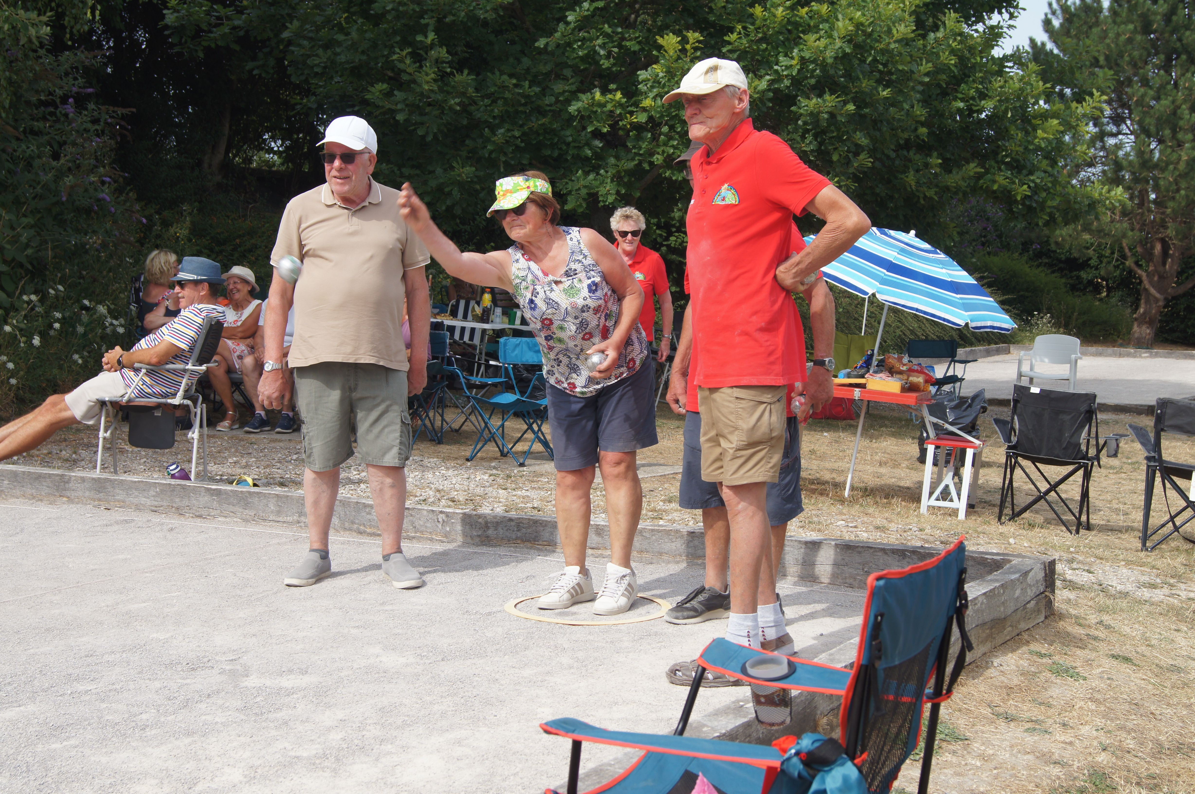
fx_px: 1741
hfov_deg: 37.9
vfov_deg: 25.7
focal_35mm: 52
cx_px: 598
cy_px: 397
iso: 100
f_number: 8
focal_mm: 35
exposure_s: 1/160
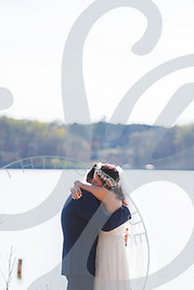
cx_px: 98
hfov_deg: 6.3
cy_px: 174
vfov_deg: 9.4
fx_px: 1760
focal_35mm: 218
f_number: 2.8
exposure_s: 1/800
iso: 100
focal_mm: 130
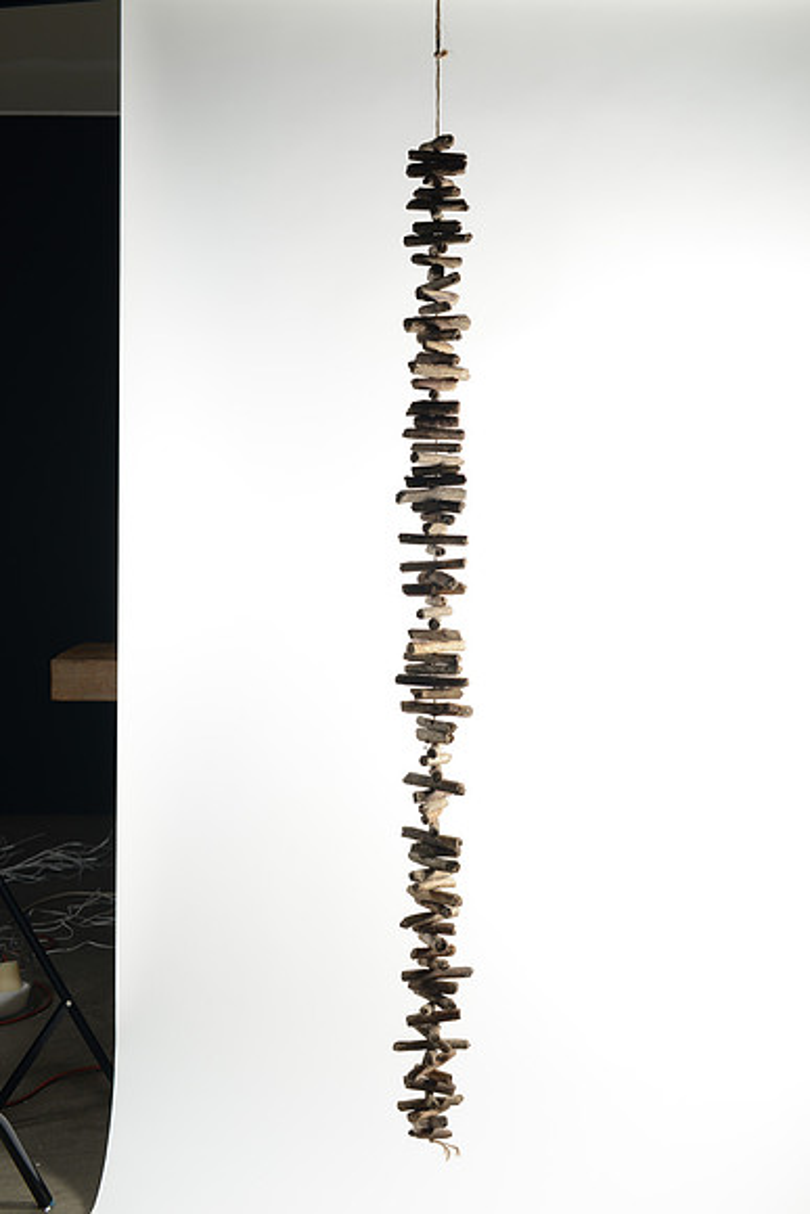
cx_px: 405
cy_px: 607
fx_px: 1686
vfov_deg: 39.6
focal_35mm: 50
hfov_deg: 27.0
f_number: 6.3
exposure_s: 1/200
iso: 200
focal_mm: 50
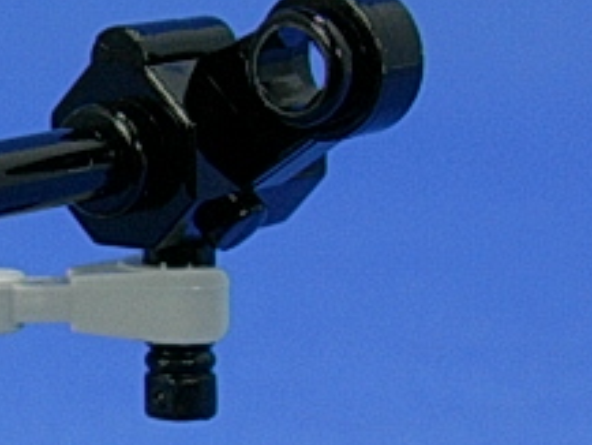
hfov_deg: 9.4
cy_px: 333
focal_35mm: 209
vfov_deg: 7.1
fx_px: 3576
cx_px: 16
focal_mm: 10.8
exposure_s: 1/24.6
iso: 70
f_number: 3.7
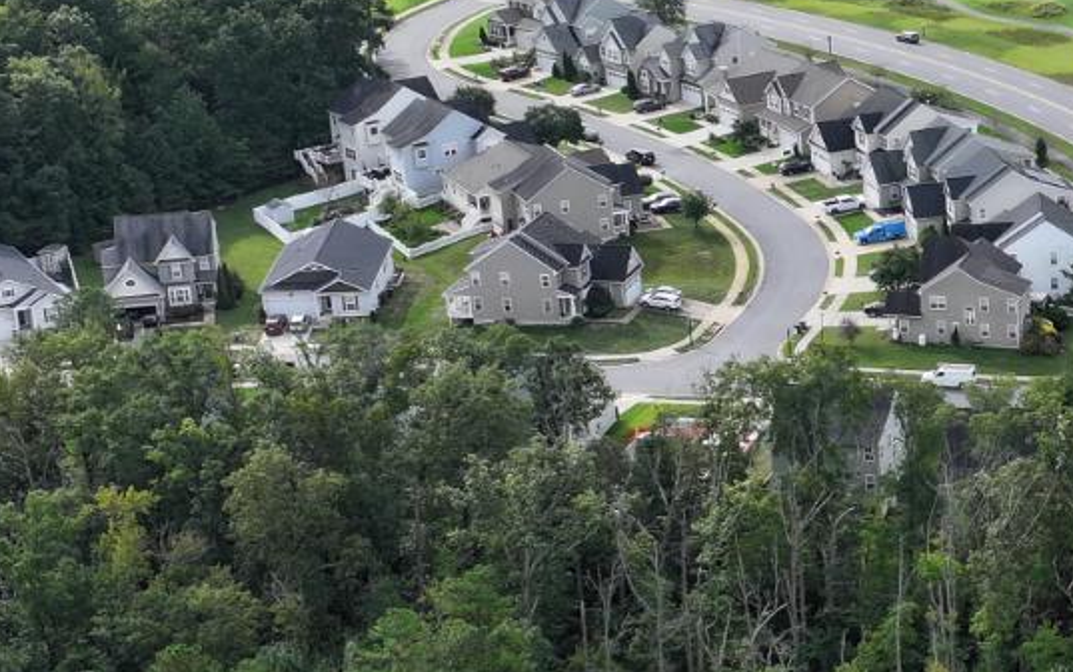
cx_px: 1225
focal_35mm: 97
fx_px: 2837
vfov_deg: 13.5
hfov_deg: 20.3
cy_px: 482
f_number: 2.8
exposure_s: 1/2500
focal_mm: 12.29
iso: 280
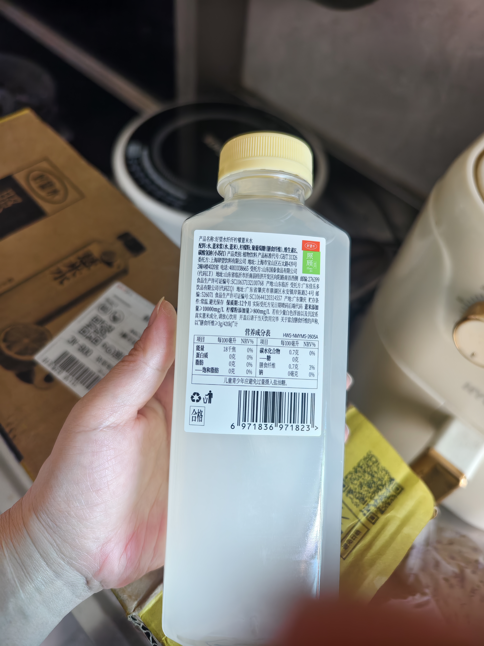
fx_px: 429
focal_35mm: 23
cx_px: 242
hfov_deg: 58.9
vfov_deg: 73.9
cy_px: 323
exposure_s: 1/100
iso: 338
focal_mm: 8.67
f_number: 1.75
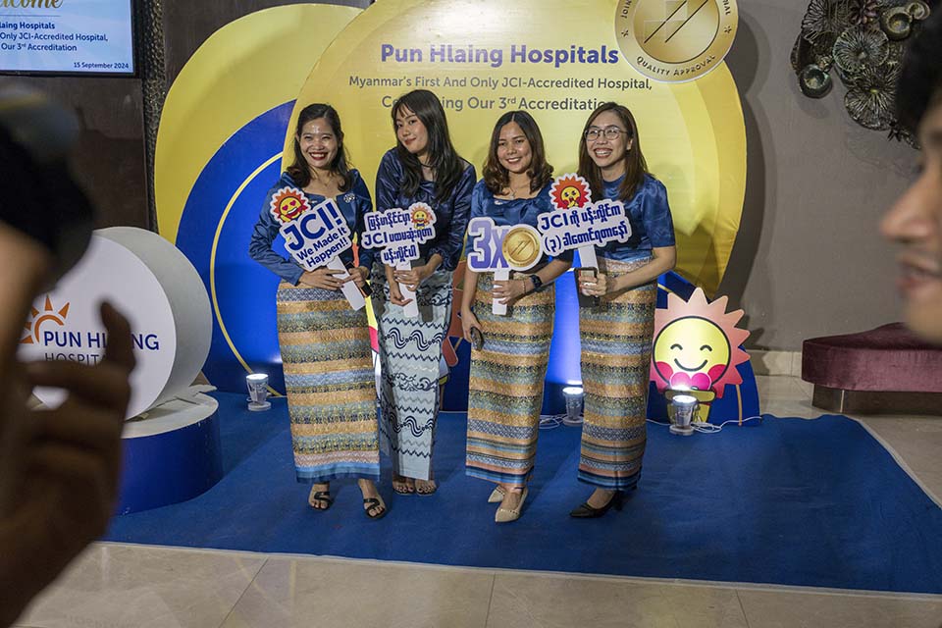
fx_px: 942
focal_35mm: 36
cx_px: 471
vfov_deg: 36.9
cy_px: 314
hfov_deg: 53.1
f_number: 5
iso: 1600
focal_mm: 36
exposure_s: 1/200
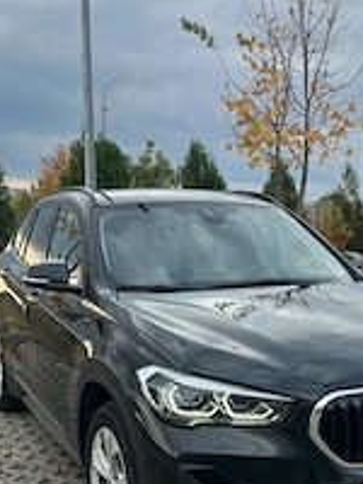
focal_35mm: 52
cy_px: 286
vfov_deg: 36.7
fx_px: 727
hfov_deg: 27.8
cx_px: 247
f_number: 1.5
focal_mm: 5.7
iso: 50
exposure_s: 1/2353
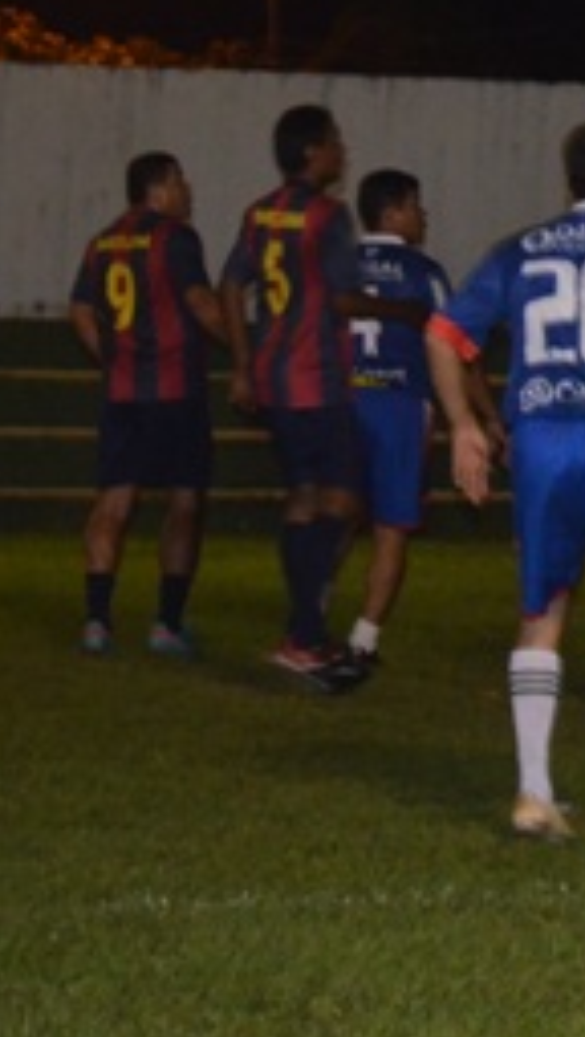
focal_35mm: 216
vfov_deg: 9.9
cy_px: 224
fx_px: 5947
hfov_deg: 5.5
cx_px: 1101
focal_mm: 55
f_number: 5.6
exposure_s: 1/60
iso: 3200
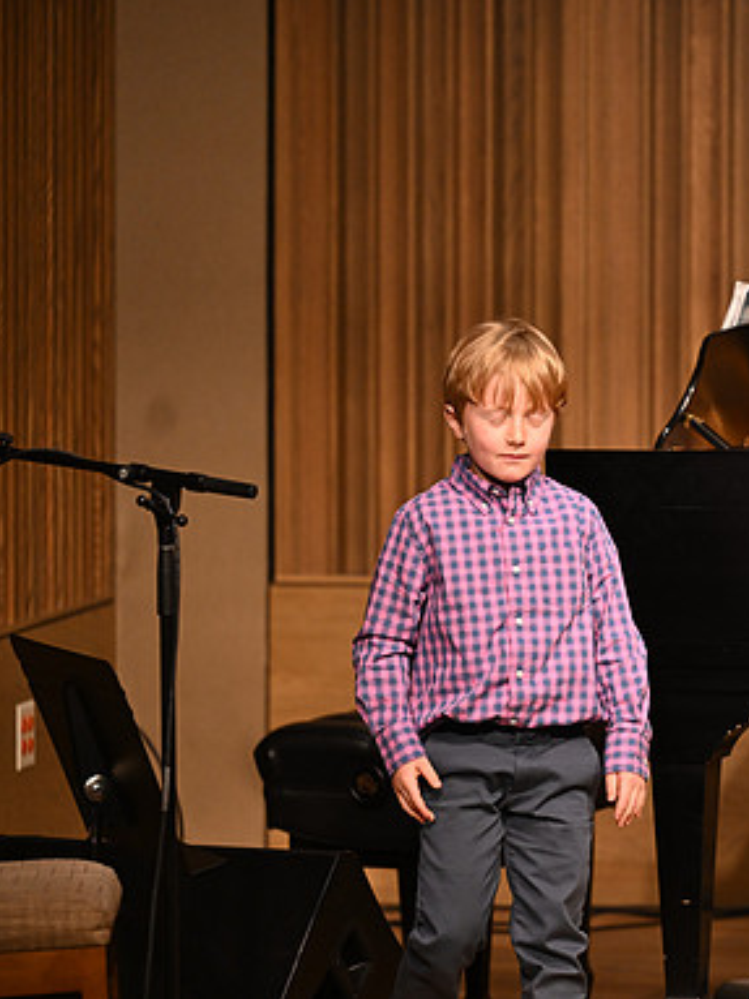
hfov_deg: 7.0
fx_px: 6091
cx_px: 603
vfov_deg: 9.4
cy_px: 497
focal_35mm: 211
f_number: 2.8
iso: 2000
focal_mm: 145
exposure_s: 1/320
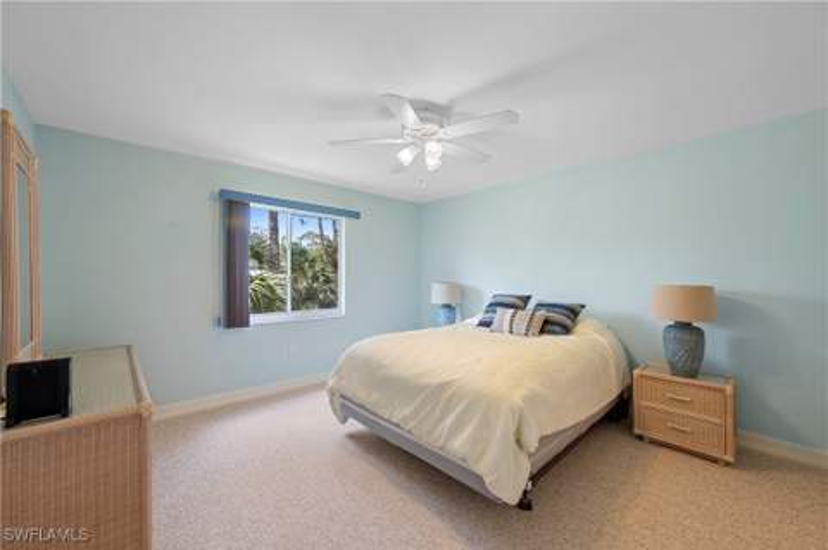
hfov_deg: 104.3
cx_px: 414
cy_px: 275
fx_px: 322
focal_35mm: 14
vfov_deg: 81.1
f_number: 8
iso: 1000
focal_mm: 14
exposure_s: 1/10
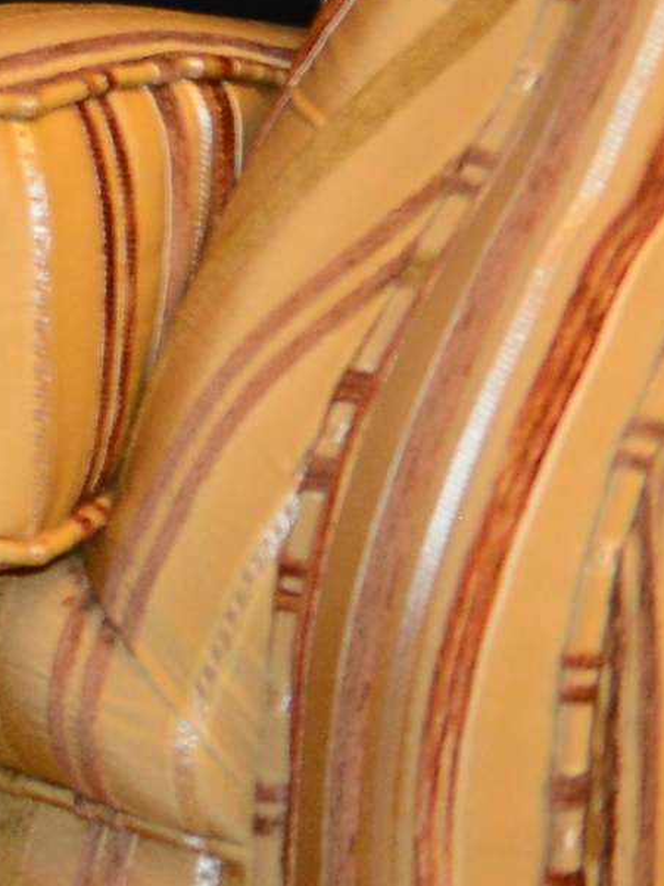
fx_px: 6545
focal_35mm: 256
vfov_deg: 7.3
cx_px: -2852
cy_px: -1237
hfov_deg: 4.7
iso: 800
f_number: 3.5
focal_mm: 29
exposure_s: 1/60
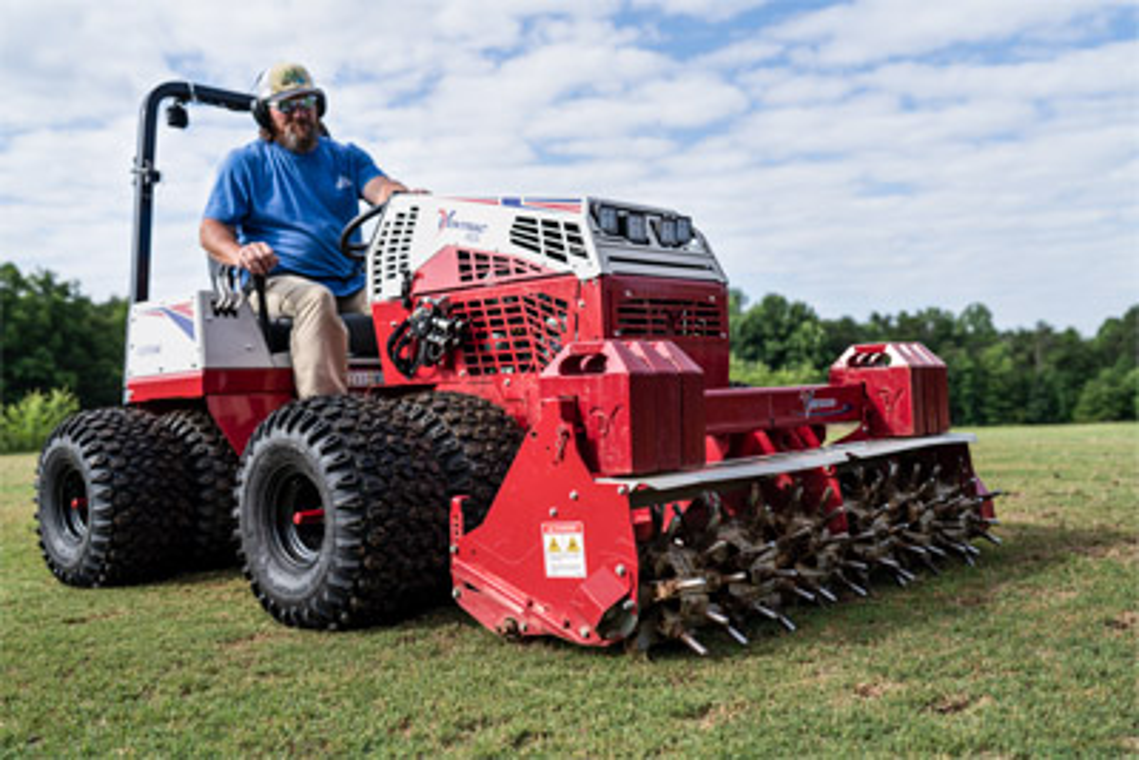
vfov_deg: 37.9
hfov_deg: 54.4
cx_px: 570
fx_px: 1108
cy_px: 380
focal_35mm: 35
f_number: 2.8
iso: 100
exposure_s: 1/1250
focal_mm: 35
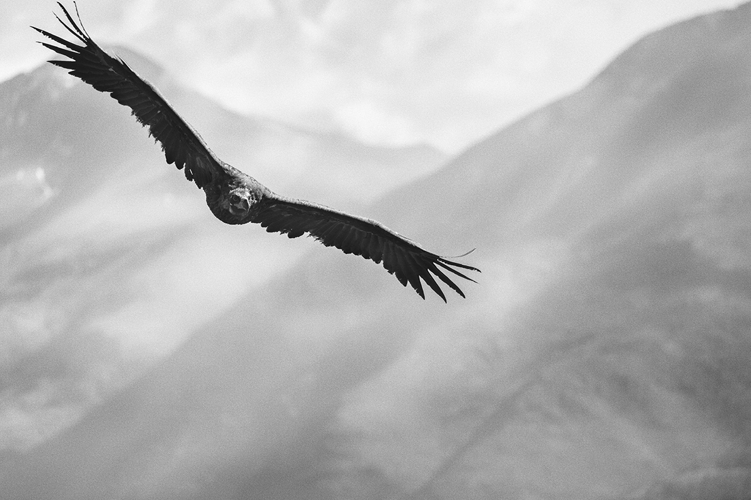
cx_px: 376
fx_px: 7405
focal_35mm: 355
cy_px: 250
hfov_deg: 5.8
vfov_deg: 3.9
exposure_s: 1/1000
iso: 800
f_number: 9
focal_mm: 355
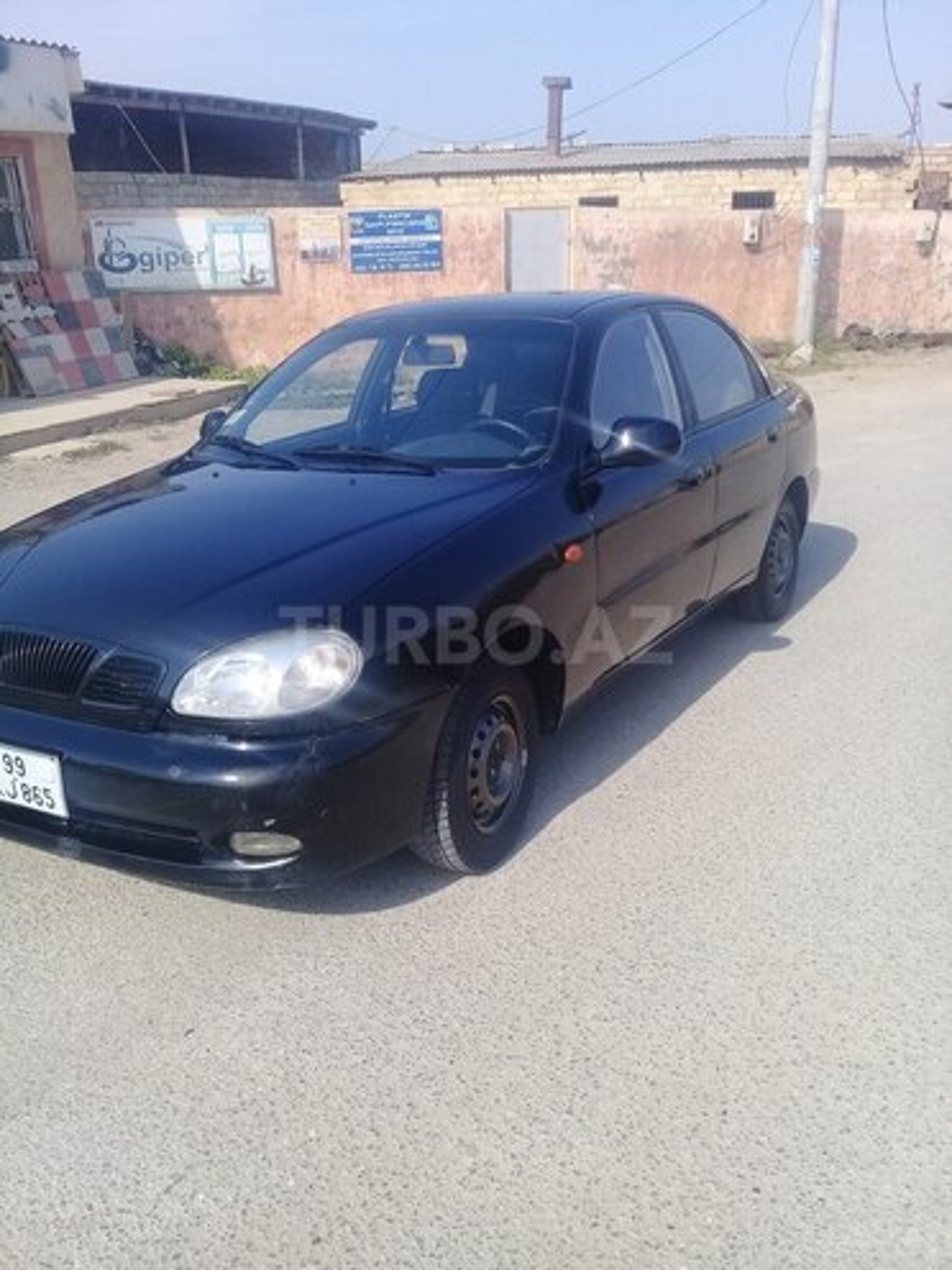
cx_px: 476
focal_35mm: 31
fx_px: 1137
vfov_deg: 58.4
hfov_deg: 45.4
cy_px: 635
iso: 50
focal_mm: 3.3
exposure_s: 1/984
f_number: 2.2
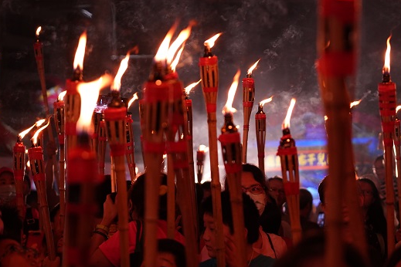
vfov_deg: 10.1
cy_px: 195
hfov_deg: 15.1
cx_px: 303
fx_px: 1504
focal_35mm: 135
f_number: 3.2
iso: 1000
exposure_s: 1/125
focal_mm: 70
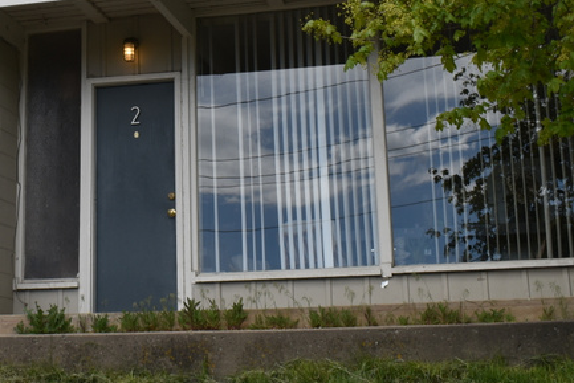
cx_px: 106
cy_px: -18
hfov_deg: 25.5
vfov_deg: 17.0
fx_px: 1244
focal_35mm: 78
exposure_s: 1/250
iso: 125
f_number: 8
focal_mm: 22
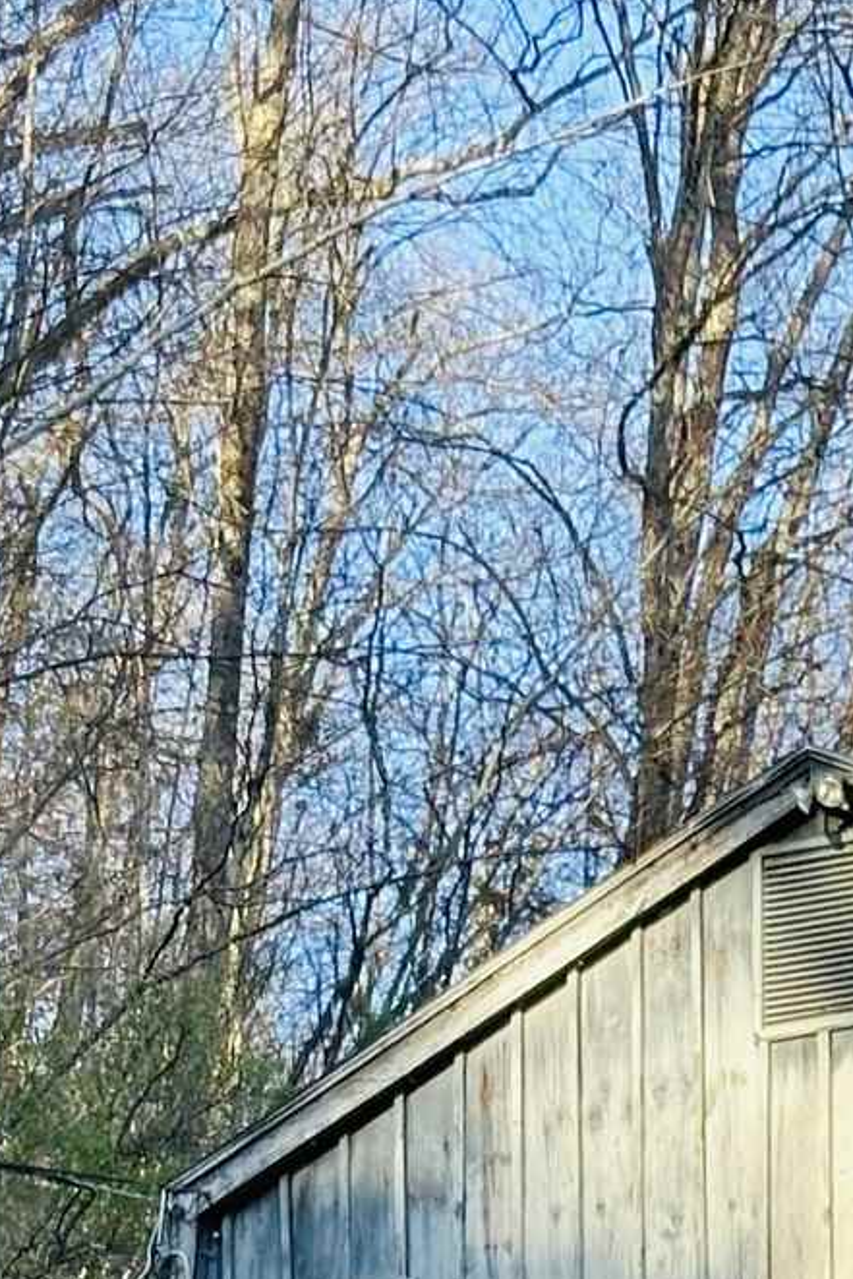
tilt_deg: +4.8
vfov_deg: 11.2
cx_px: 1304
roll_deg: -1.1
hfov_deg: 7.7
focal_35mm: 174
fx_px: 6181
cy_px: 2096
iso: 64
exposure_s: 1/452
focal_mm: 6.86
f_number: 1.78
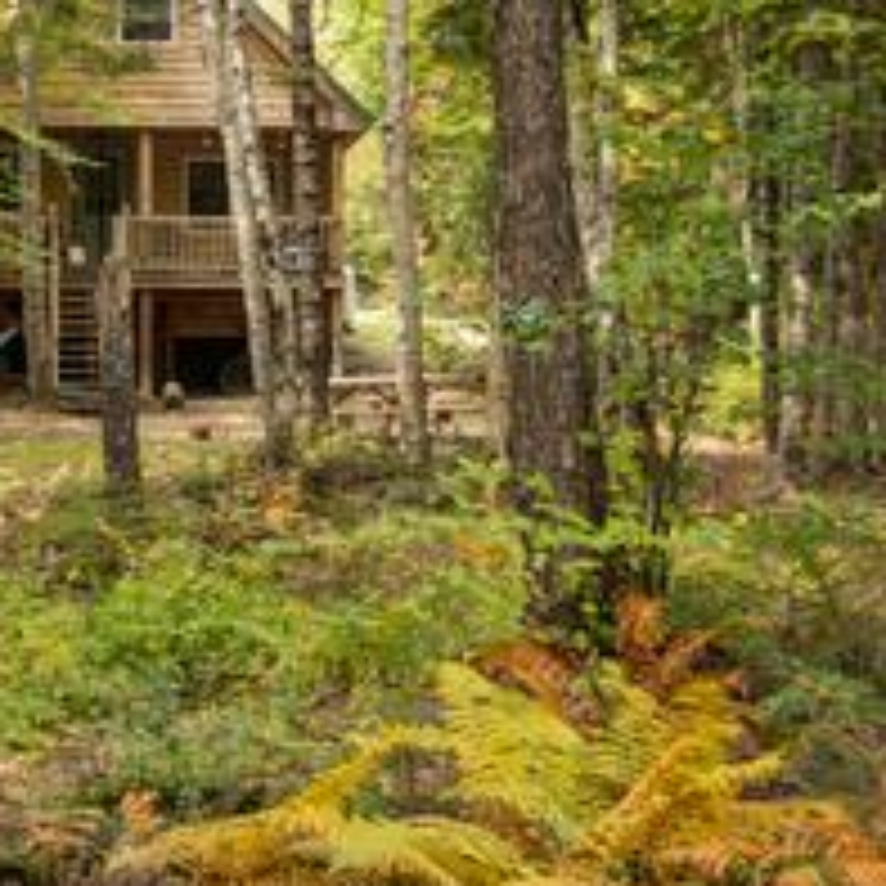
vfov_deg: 20.1
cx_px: 94
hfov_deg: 19.8
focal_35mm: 86
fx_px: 2490
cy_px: 328
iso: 100
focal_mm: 35
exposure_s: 1/100
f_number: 2.8
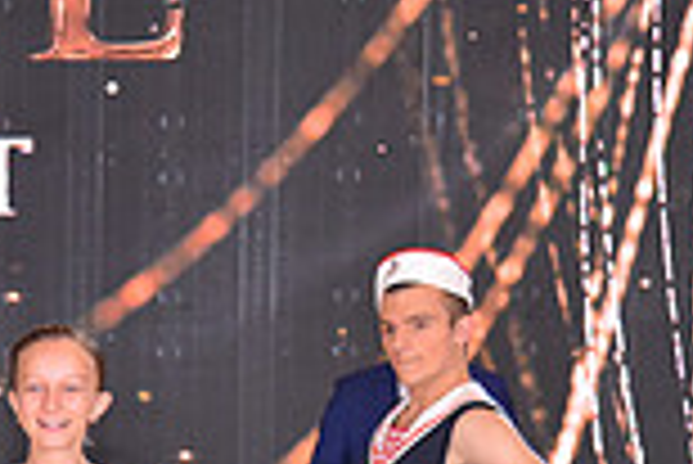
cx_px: -351
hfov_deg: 8.1
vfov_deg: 5.5
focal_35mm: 249
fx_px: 4798
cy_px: 687
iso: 1600
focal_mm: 66
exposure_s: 1/250
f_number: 4.5
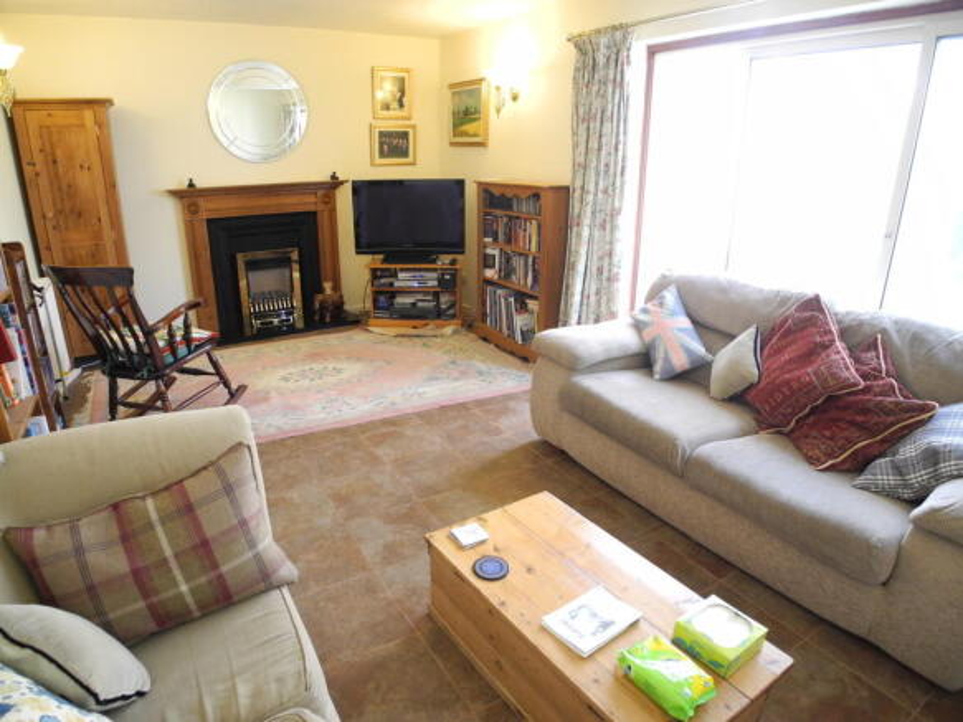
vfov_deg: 49.7
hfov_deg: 63.5
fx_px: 779
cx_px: 482
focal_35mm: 28
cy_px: 361
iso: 400
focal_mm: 6
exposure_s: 1/21.4
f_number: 2.8
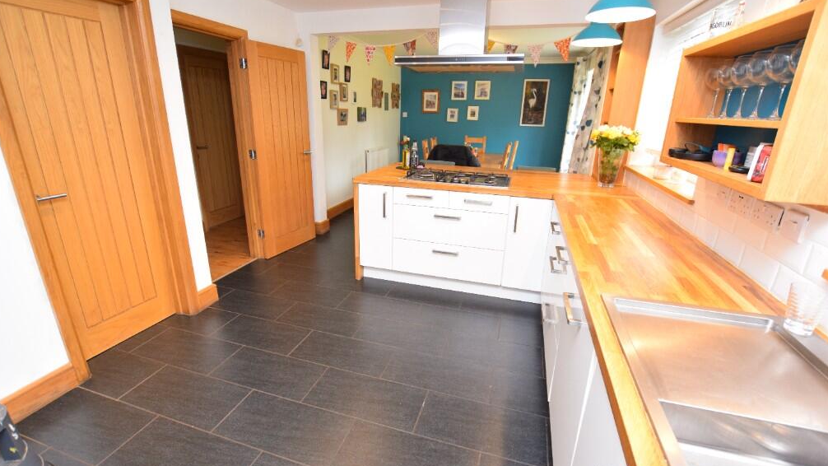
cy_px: 231
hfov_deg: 99.4
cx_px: 409
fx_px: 351
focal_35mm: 16
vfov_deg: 67.1
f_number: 3.5
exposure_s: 1/60
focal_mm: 10
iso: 800
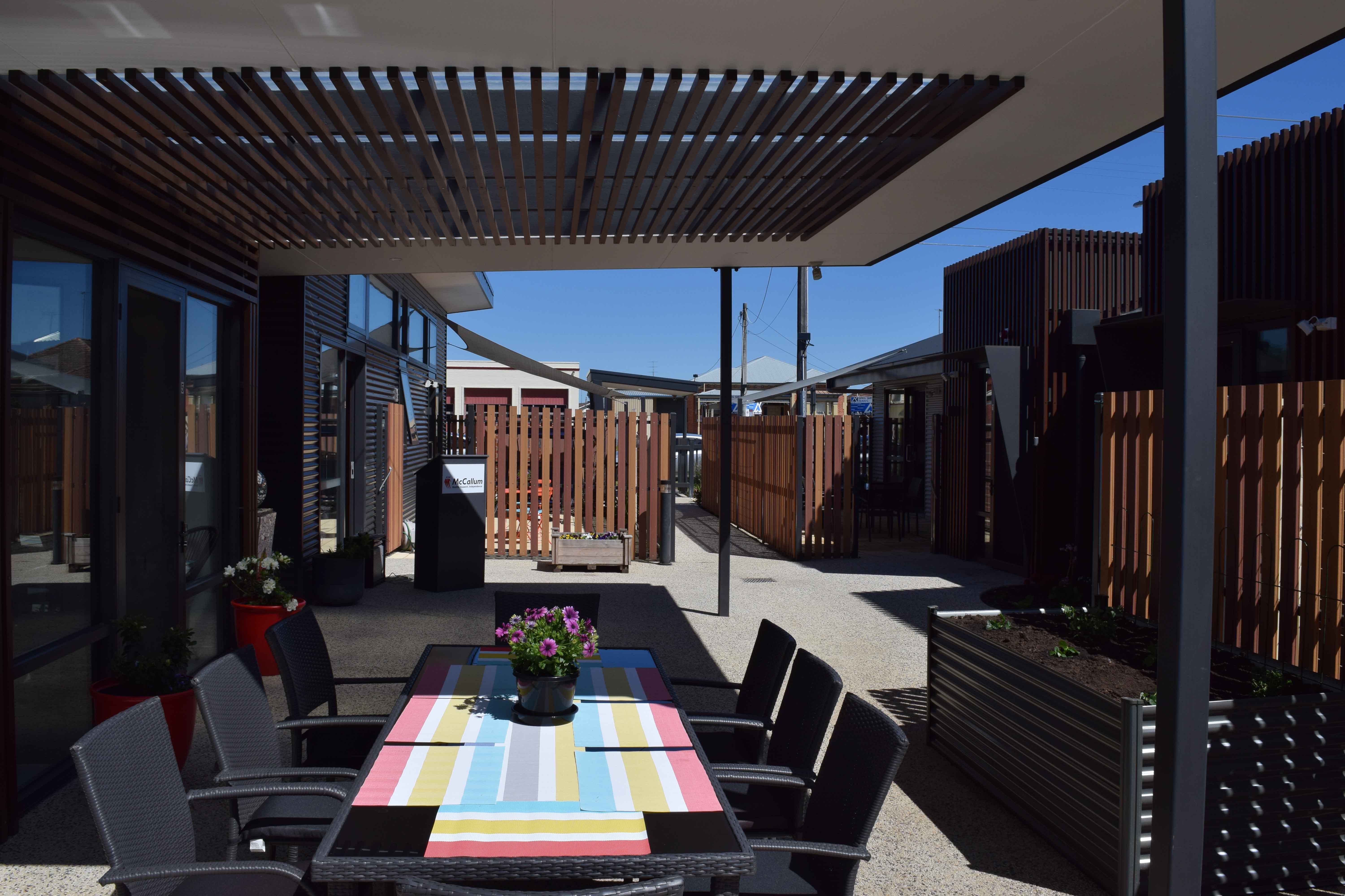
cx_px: 672
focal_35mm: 27
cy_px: 448
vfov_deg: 47.9
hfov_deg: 67.4
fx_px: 1009
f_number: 11
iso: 200
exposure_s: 1/500
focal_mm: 18
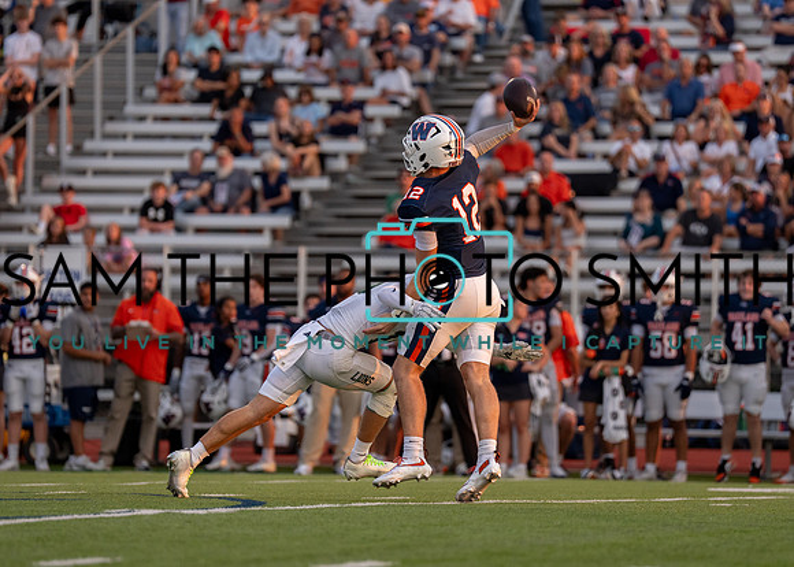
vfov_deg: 4.9
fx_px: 6614
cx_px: 414
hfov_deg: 6.9
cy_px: 266
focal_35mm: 293
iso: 800
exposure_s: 1/2500
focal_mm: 200
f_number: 2.8
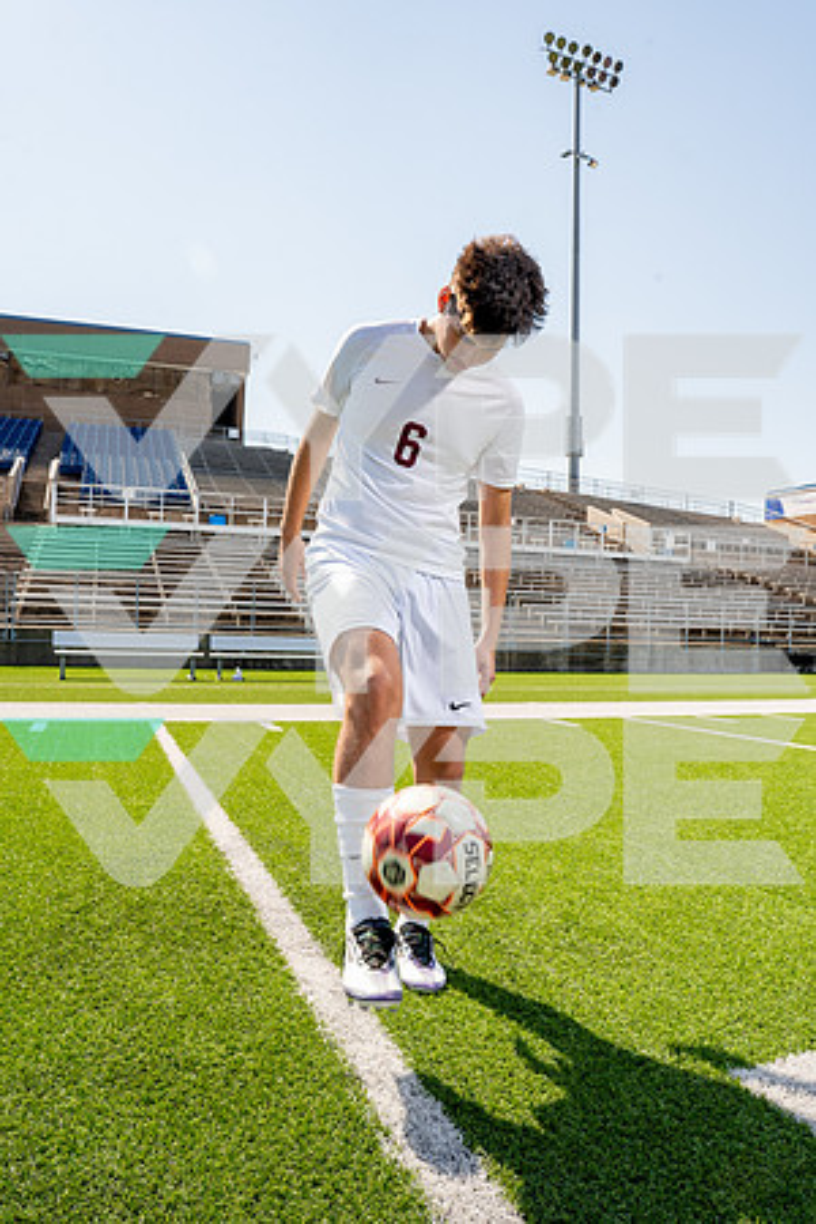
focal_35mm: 26
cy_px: 612
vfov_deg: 69.4
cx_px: 408
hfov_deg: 49.6
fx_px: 884
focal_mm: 26
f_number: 11
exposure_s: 1/250
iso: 320
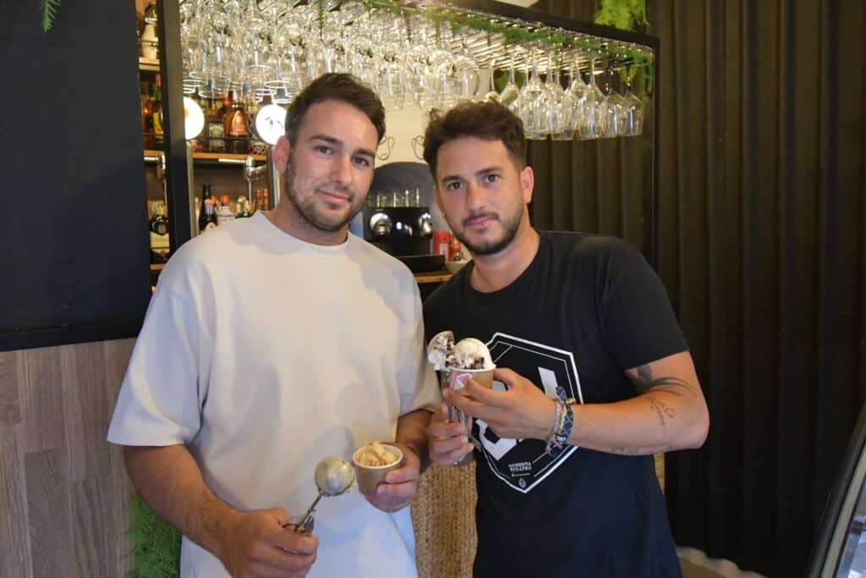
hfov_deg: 61.9
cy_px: 289
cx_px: 433
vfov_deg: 43.6
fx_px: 722
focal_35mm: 30
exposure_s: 1/60
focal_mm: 20
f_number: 5.6
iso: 4000
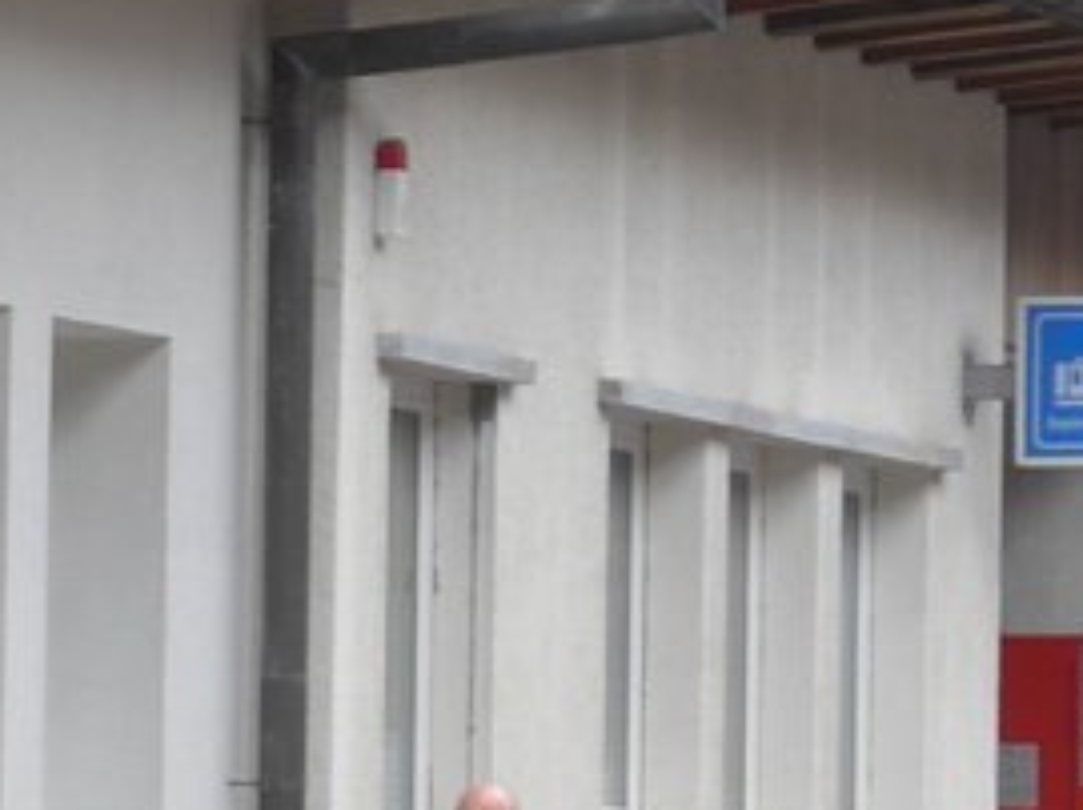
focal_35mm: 552
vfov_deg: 2.7
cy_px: 1167
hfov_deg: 3.6
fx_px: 17255
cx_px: 16
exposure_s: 1/200
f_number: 5.2
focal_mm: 24.3
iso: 160
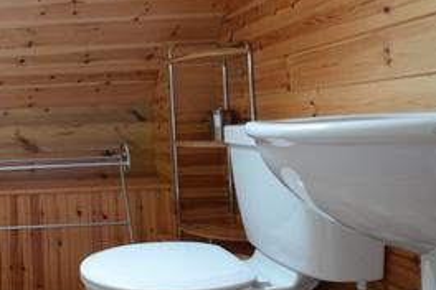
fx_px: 412
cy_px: 103
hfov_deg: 49.5
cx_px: 41
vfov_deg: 38.6
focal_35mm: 34
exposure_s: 1/100
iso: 1600
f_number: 5
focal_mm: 12
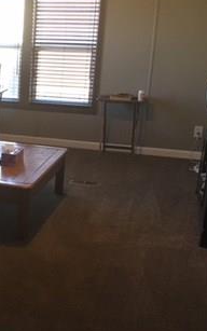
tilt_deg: -15.8
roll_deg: -1.0
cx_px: -54
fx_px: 577
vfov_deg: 32.0
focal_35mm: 64
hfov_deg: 19.0
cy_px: 181
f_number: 2.2
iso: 40
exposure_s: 1/15
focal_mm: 4.15
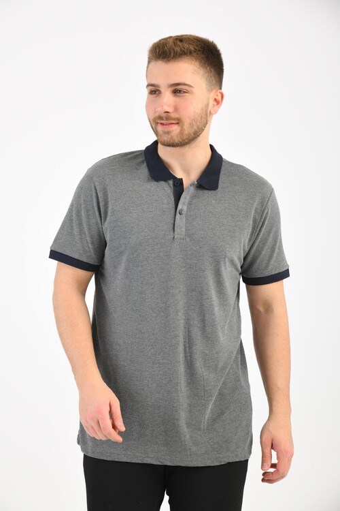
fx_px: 992
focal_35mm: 70
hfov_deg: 19.5
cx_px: 170
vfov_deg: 28.8
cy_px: 256
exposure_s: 1/160
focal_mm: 70
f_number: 7.1
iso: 100
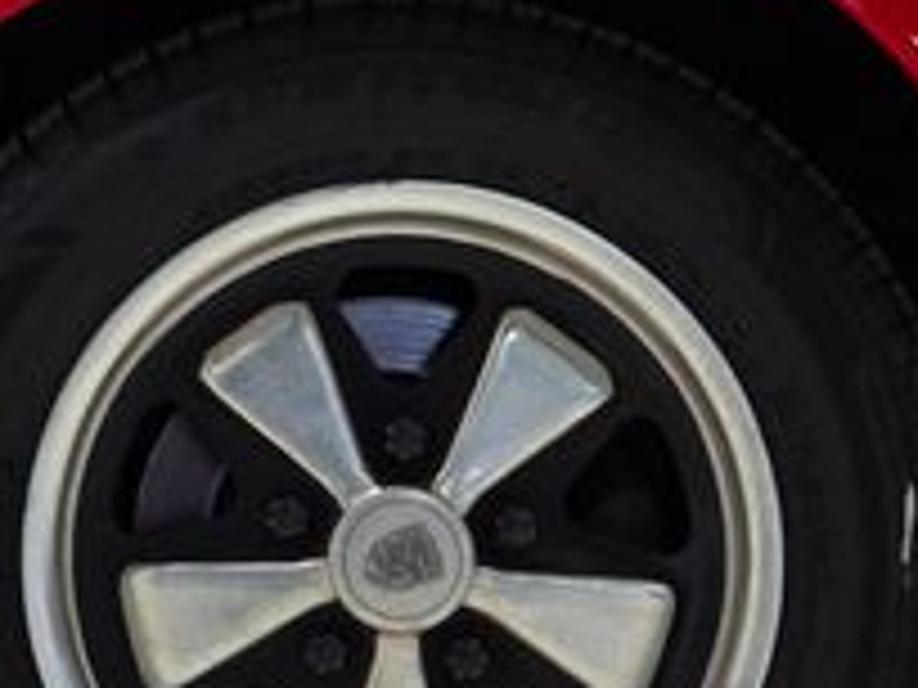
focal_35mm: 361
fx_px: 9574
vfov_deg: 4.1
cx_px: -148
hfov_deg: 5.5
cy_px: 171
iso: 320
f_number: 3.4
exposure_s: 1/120
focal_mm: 18.6
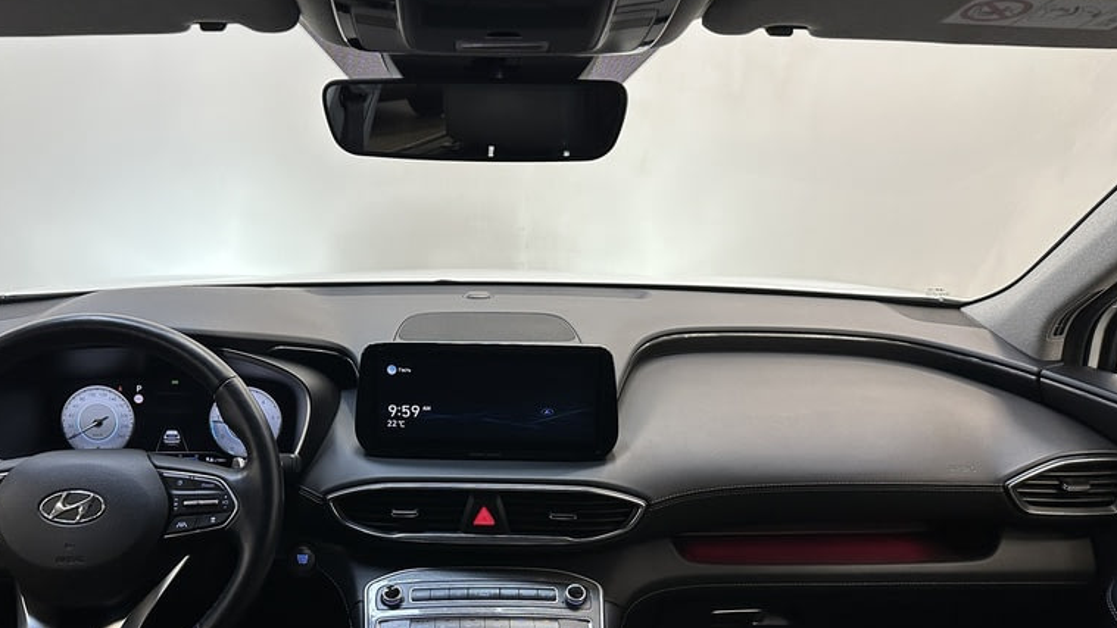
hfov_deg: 62.3
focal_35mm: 31
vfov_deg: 37.4
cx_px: 478
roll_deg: +0.0
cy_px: 415
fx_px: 918
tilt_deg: -18.2
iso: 200
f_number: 1.78
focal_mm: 6.86
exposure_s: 1/100
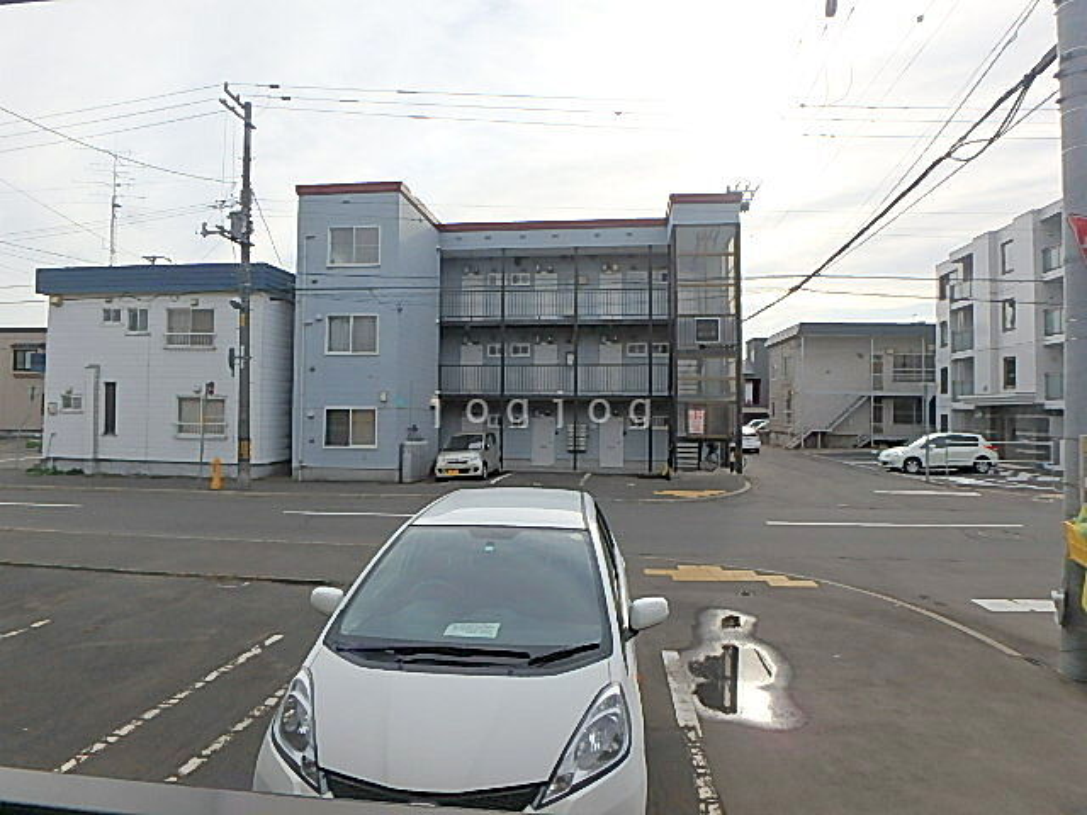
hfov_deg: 79.0
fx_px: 659
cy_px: 408
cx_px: 544
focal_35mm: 21
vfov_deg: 63.4
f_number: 6
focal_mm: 3.7
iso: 125
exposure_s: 1/500
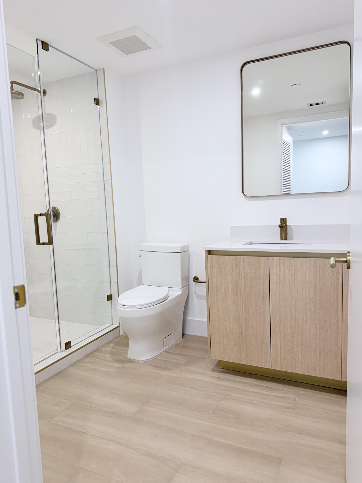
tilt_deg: -6.4
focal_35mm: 24
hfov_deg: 56.8
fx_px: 335
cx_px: 181
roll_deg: +3.0
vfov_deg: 71.6
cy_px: 242
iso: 200
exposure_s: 1/120
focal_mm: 6.76
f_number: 1.78
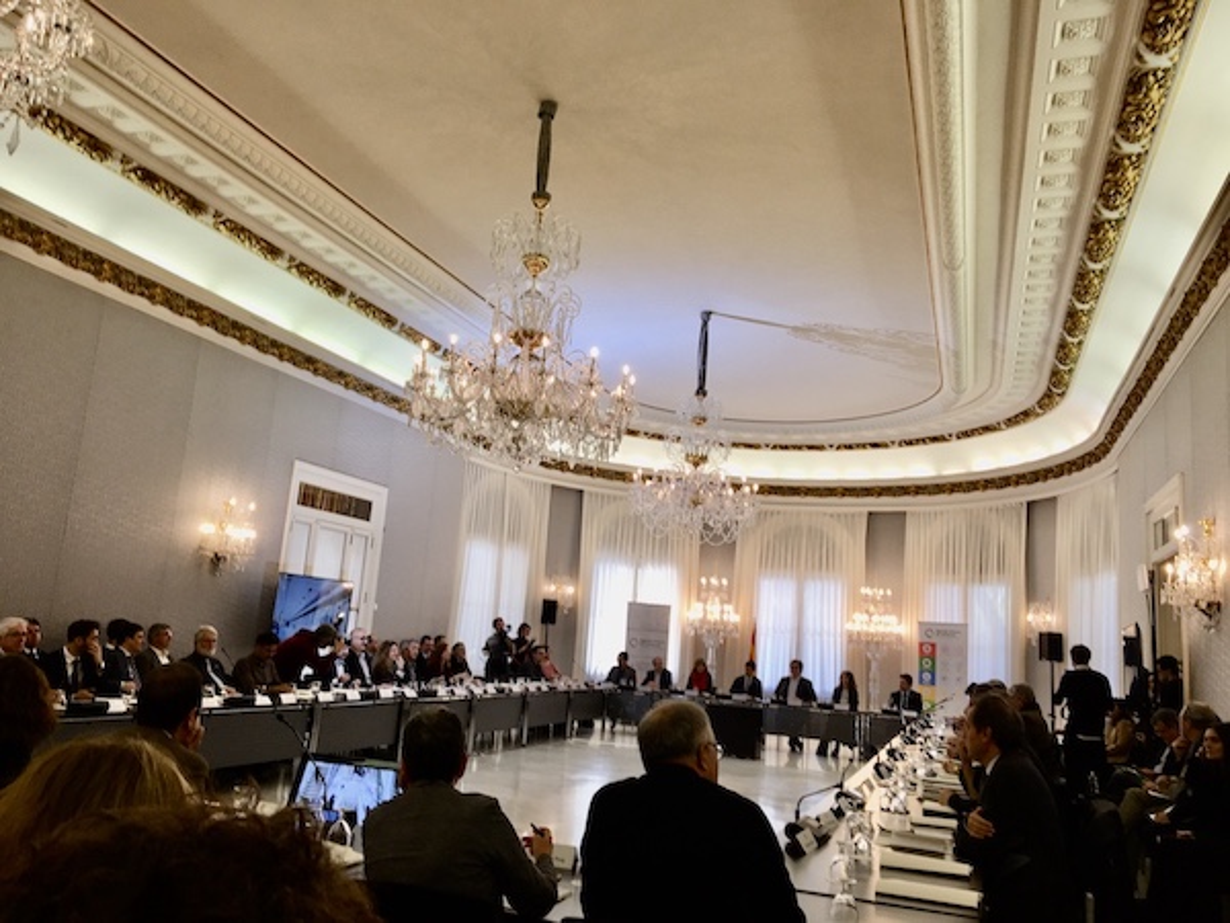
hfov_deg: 61.7
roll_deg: -4.8
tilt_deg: +11.2
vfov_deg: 48.2
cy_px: 462
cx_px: 615
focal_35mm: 29
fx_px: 1030
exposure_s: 1/50
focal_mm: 4.15
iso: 25
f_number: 2.2
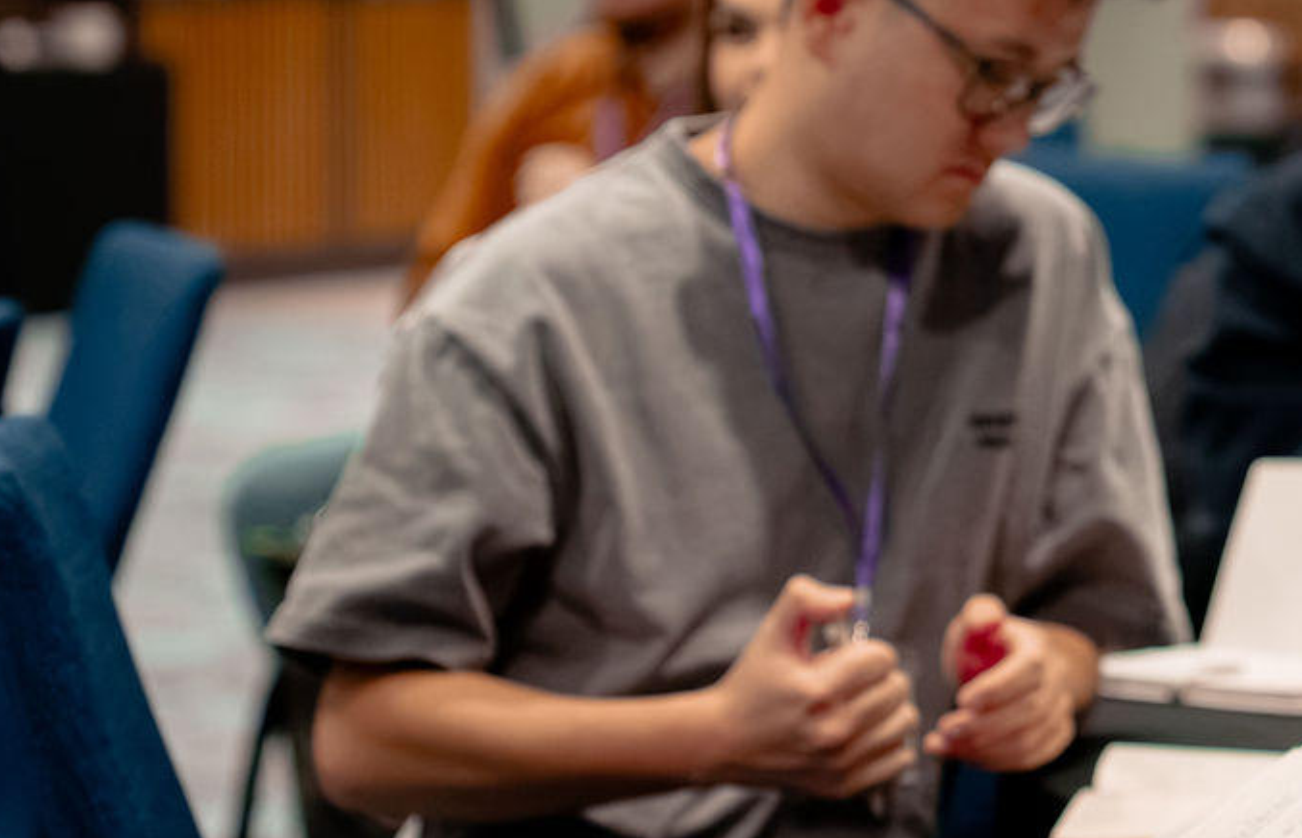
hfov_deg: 11.7
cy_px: 319
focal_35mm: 176
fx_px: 6299
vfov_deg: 7.6
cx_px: 1324
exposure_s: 1/250
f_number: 2.8
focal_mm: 70
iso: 3200
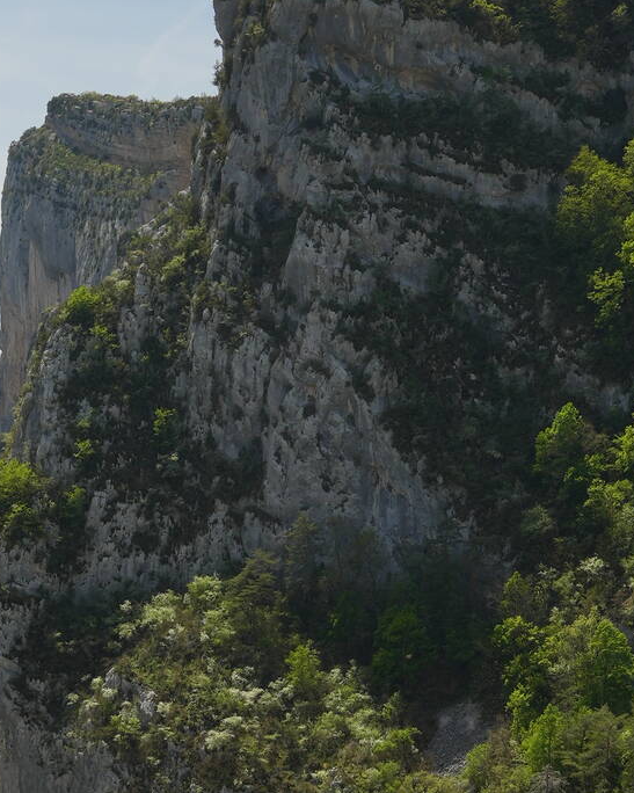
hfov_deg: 12.4
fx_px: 2886
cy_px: 591
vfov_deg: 15.6
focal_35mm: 123
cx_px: -30
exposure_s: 1/125
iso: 100
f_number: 10
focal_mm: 35
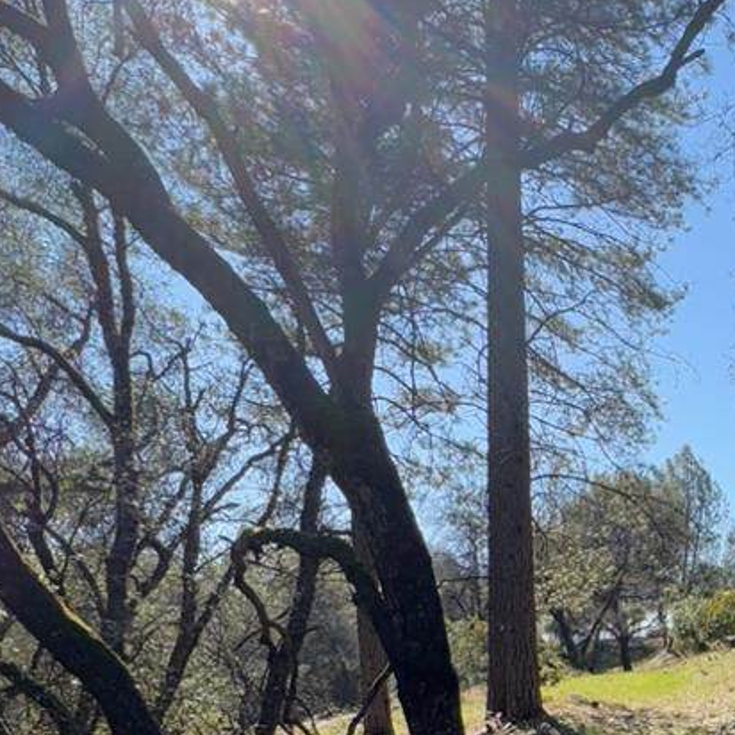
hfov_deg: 31.6
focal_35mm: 45
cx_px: 877
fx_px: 1081
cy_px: 733
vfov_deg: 34.2
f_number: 2.2
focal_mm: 2.22
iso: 40
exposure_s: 1/573
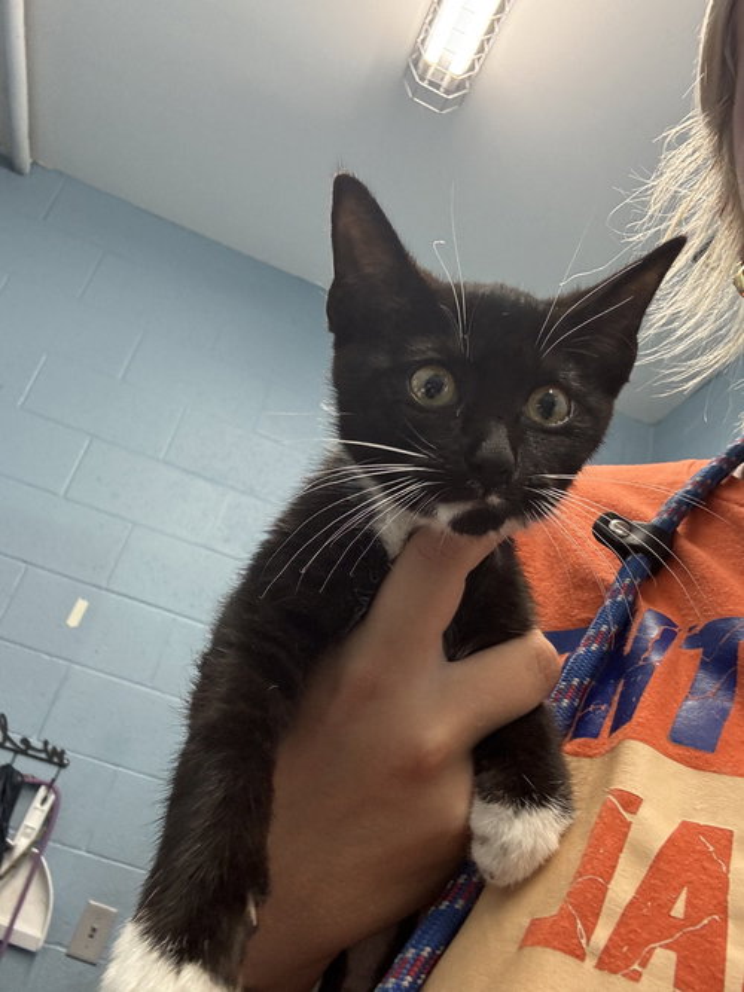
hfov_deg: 46.8
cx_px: 372
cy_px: 496
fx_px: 860
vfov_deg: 60.0
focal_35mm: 30
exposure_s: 1/60
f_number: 1.9
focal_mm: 2.69
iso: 125
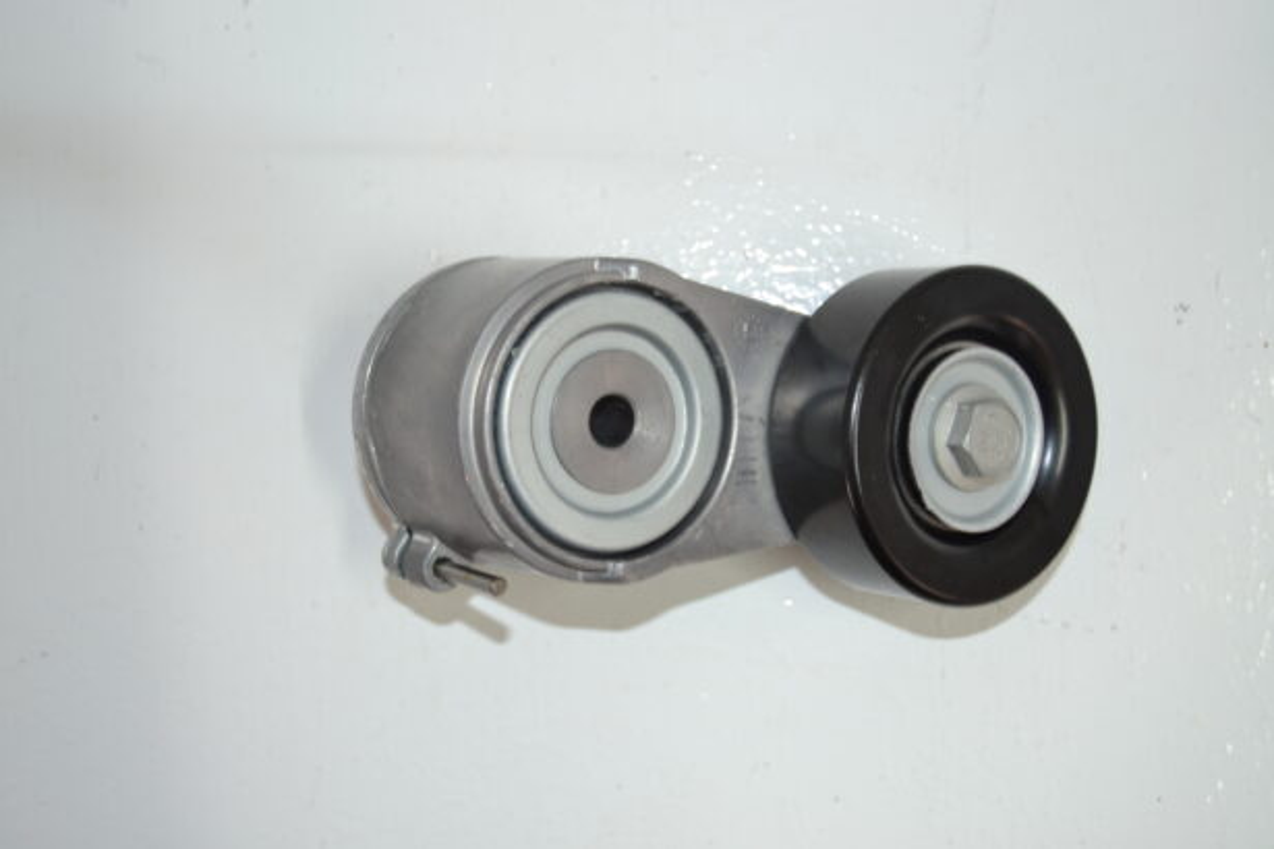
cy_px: 424
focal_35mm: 48
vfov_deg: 28.1
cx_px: 637
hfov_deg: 41.1
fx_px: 1699
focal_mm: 32
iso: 200
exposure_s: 1/15
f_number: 4.5
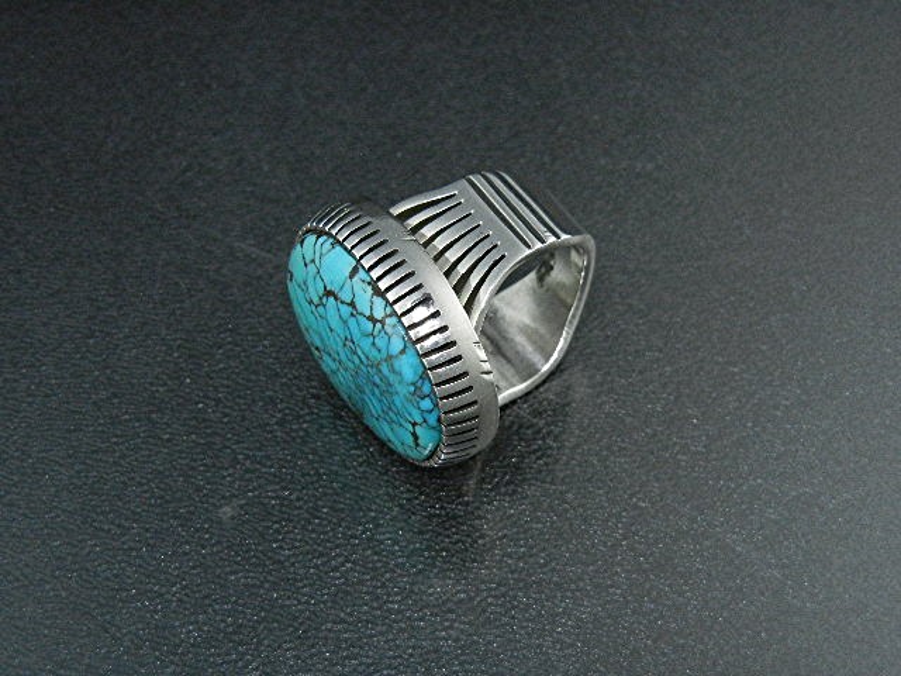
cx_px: 450
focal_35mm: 59
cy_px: 338
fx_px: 1536
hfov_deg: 32.7
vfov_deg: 24.8
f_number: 8
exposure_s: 1/30
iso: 800
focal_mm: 10.6
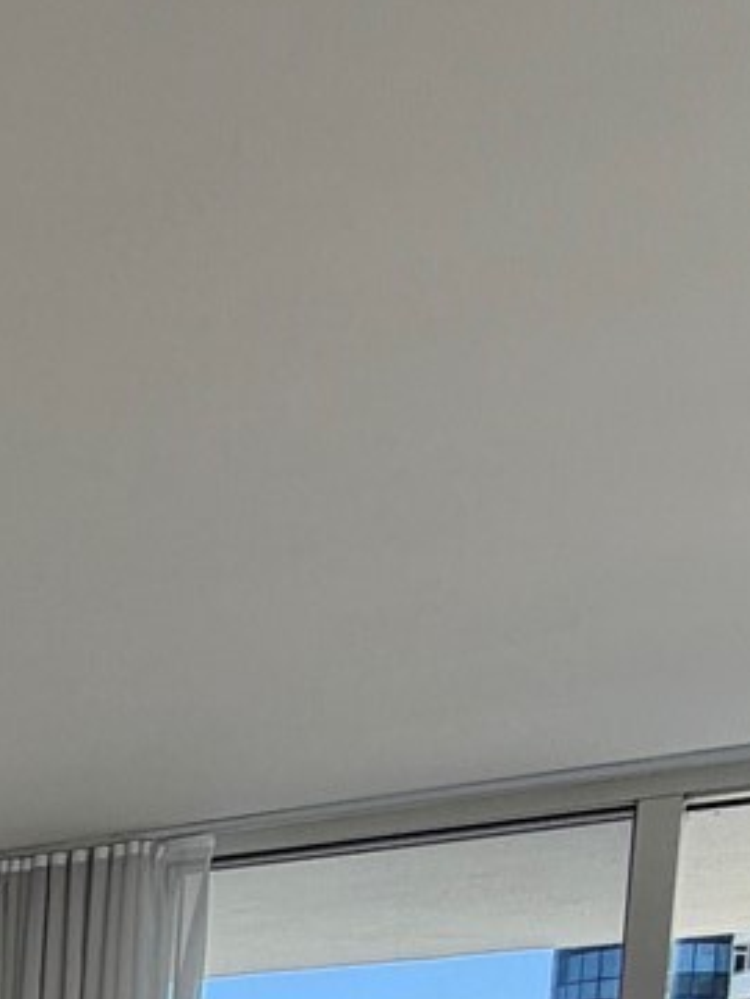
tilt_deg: -5.2
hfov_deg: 16.6
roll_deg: -0.7
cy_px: 1403
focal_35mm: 62
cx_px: -825
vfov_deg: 25.4
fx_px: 1790
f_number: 2.2
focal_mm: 2.22
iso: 40
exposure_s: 1/147
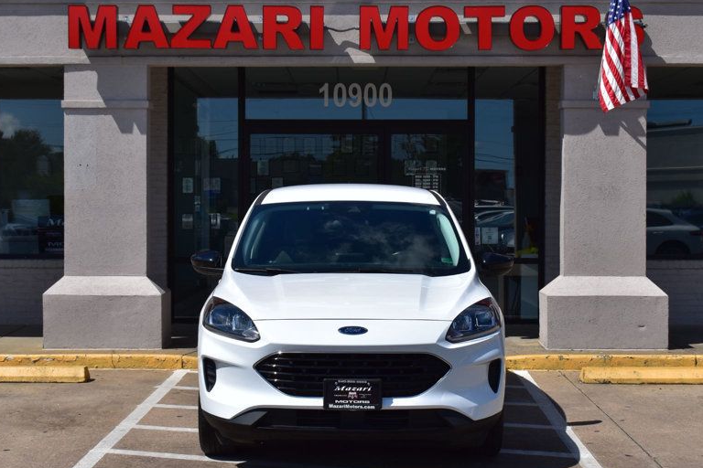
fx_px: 1328
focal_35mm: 68
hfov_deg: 29.7
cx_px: 340
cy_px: 233
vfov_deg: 20.0
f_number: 11
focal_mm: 34
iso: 200
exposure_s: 1/640
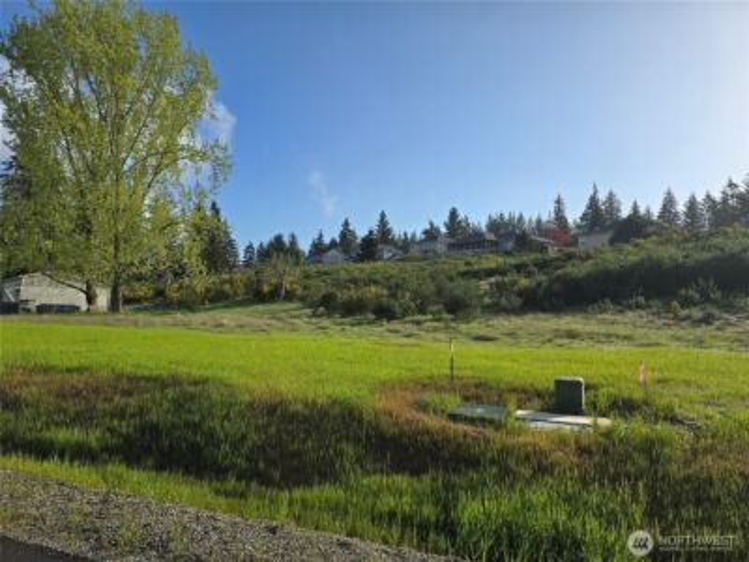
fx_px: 498
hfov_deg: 73.9
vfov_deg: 58.9
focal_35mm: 23
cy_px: 281
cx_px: 374
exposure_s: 1/947
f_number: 1.7
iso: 12
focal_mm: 6.3
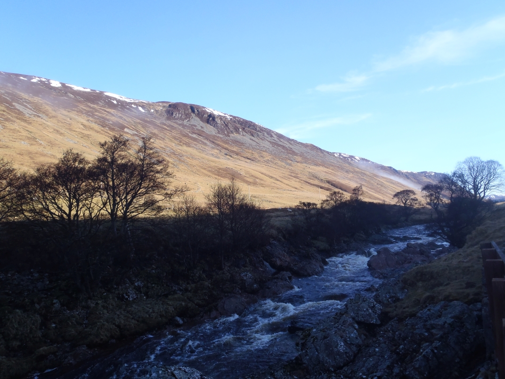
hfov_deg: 63.4
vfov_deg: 49.7
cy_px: 190
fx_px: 408
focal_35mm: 28
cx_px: 252
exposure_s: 1/200
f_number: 4.5
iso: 80
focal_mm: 5
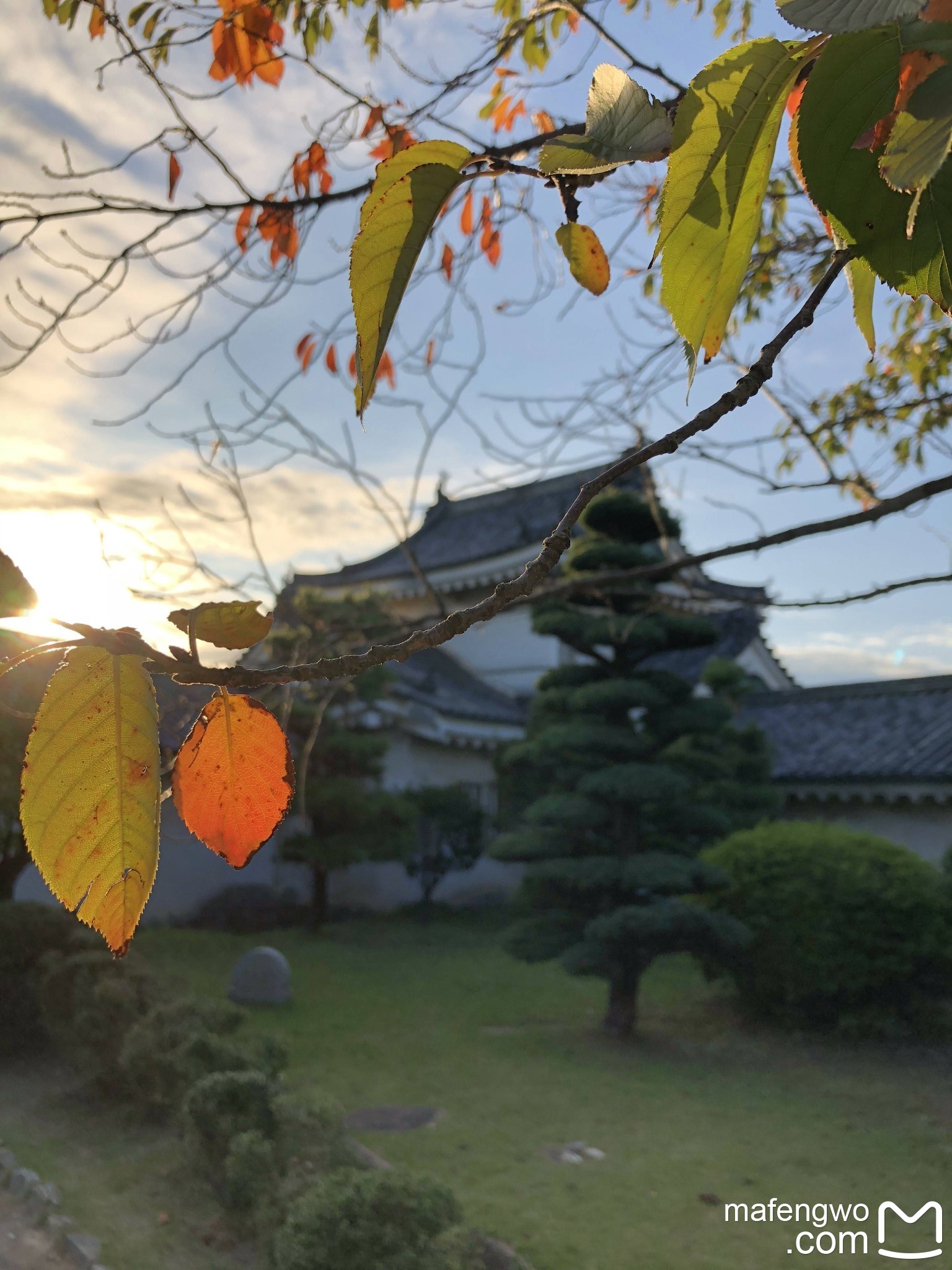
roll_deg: -2.8
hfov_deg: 49.7
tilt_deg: +9.2
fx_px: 1027
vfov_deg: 63.4
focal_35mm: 28
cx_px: 476
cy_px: 635
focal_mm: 4
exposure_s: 1/923
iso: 20
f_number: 1.8
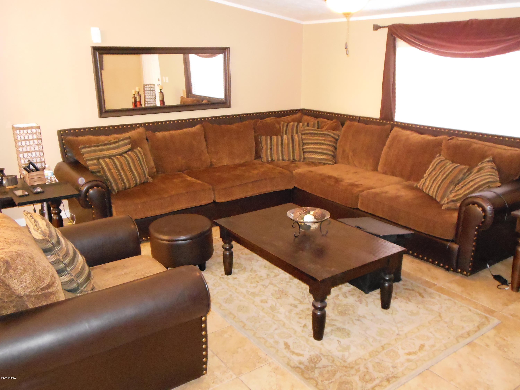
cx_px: 260
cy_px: 195
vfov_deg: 48.2
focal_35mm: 29
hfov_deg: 61.7
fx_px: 436
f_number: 3.3
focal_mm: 5.2
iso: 1600
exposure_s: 1/25
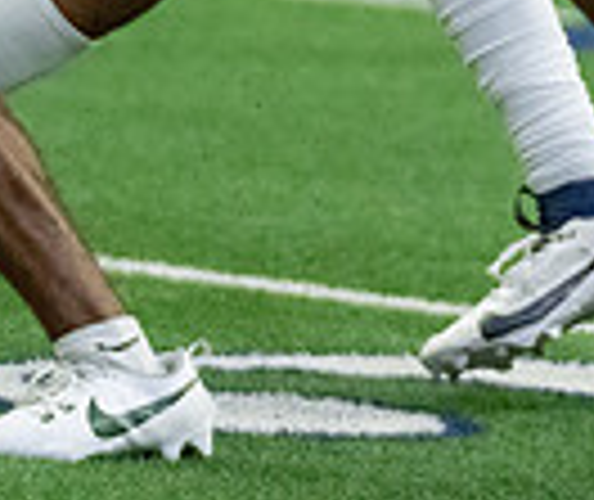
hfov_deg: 2.3
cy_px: -545
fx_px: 14780
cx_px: 214
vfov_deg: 1.9
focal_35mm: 824
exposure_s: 1/1250
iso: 5000
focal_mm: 138
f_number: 2.8
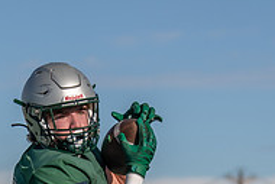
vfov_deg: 4.3
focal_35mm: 317
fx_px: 2423
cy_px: 335
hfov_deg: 6.5
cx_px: 66
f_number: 2.8
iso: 100
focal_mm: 81
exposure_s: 1/3200
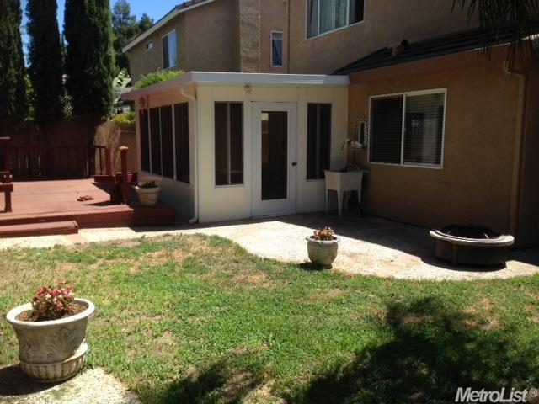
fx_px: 514
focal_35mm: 33
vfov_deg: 42.9
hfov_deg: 55.4
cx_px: 270
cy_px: 202
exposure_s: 1/919
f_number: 2.4
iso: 50
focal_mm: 4.12
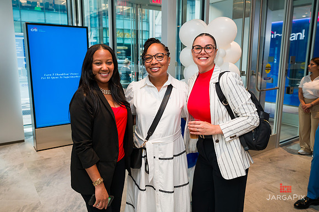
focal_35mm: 29
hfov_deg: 64.4
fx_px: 253
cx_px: 154
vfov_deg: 45.5
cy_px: 102
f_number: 3.5
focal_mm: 27.5
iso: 400
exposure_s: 1/200
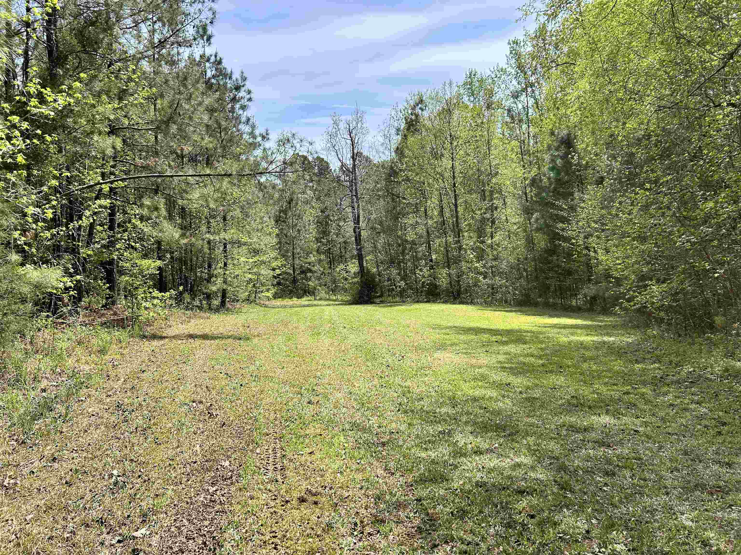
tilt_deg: -0.6
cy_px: 278
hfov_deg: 67.3
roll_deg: +2.6
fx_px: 557
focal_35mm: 26
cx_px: 370
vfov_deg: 53.1
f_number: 1.5
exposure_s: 1/1808
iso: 50
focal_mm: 5.7
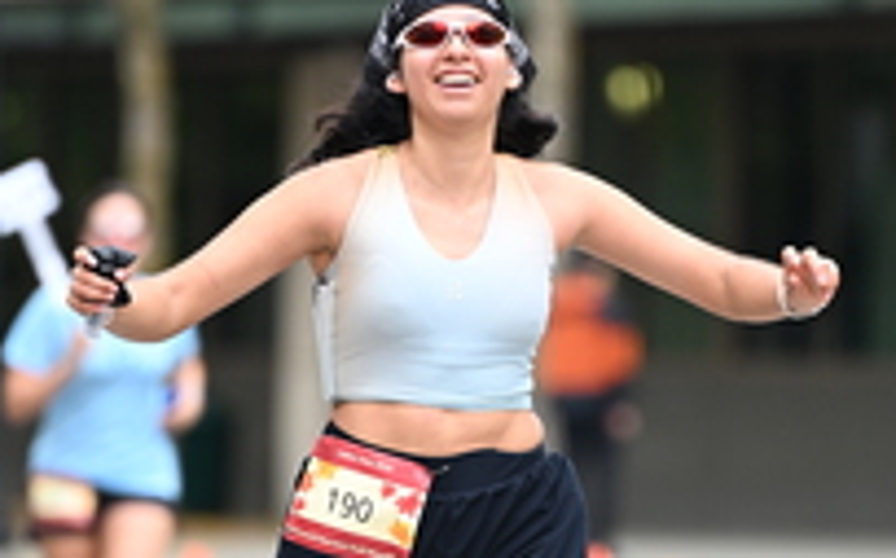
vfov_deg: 2.4
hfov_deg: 3.8
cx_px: 556
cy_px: 308
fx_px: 13440
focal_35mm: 551
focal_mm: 200
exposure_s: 1/1600
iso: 640
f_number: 2.8
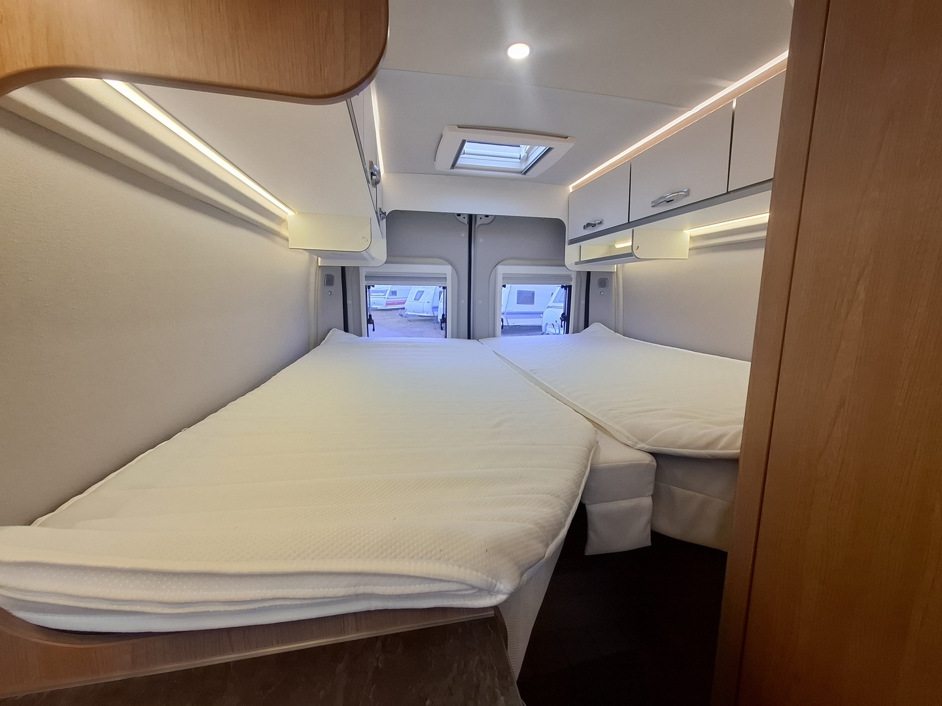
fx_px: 354
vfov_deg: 89.9
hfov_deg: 106.2
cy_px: 353
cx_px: 471
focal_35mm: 13
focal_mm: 1.74
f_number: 2.2
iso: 80
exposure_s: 1/40
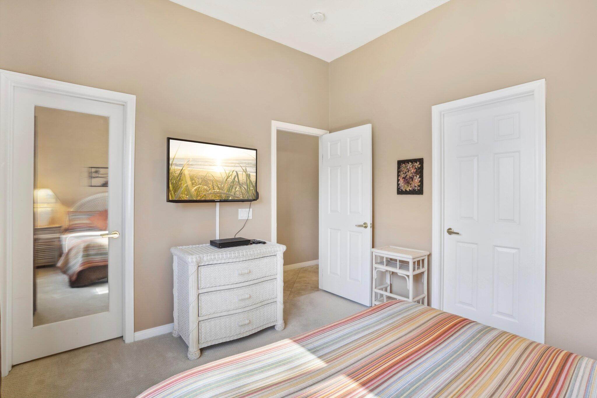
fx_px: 265
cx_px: 298
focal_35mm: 16
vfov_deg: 73.7
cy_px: 199
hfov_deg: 96.7
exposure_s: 1/30
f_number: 8
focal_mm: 16
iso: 400
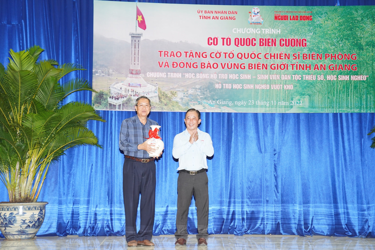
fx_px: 667
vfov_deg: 21.2
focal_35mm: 64
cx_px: 188
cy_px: 125
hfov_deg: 31.4
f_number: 2.8
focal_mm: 64
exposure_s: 1/200
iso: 1000
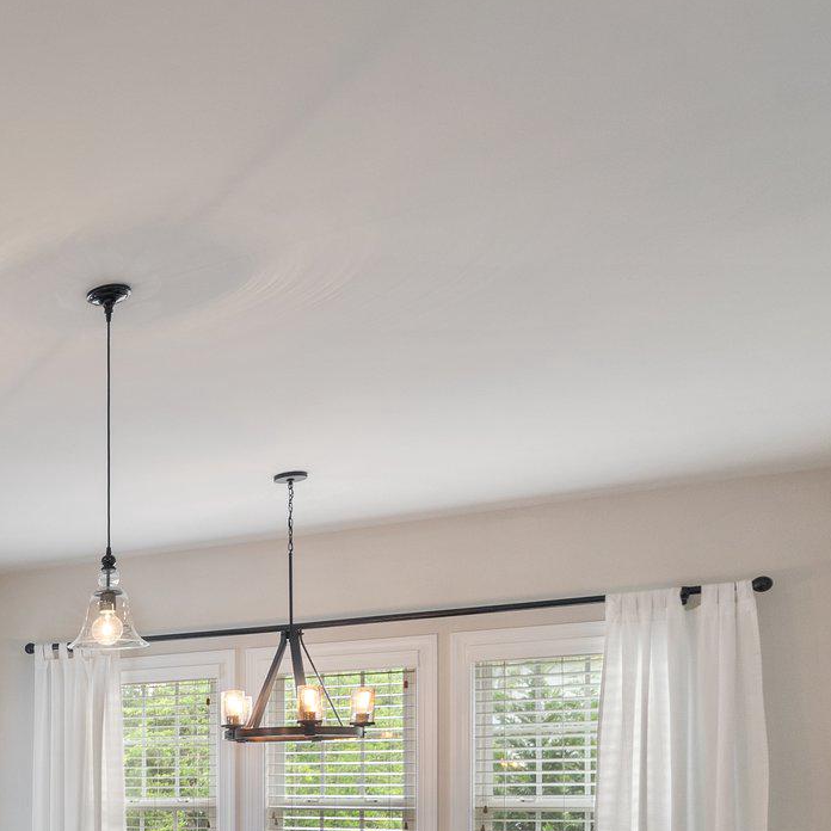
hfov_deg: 30.1
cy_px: 801
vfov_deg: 38.0
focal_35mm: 40
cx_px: -326
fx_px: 1086
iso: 500
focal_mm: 16
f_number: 8
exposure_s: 1/8
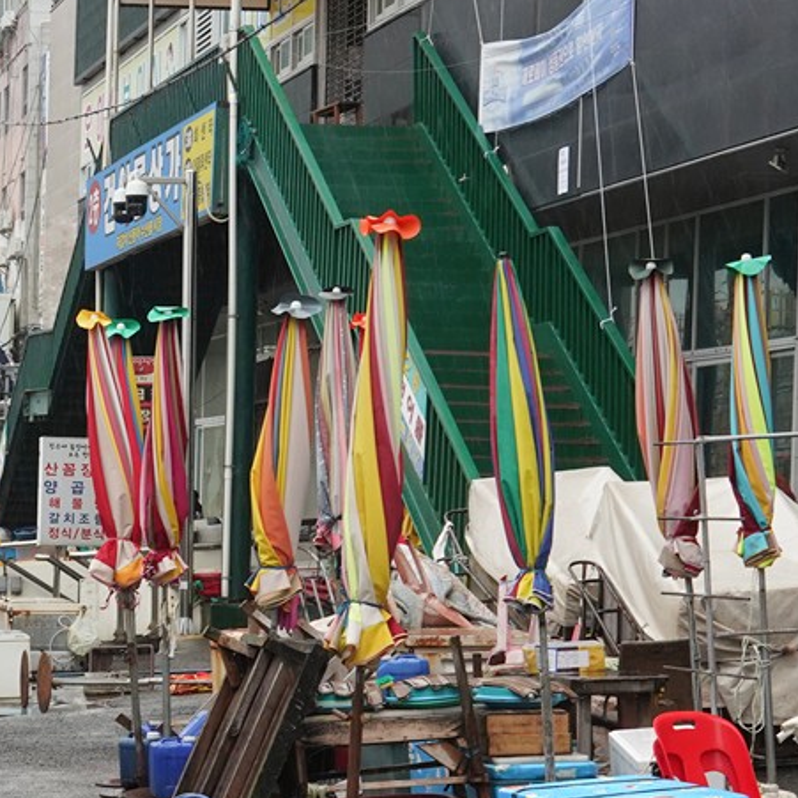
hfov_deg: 12.8
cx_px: -200
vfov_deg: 13.2
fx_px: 3443
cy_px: 529
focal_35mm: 132
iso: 800
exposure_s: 1/125
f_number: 10
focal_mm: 35
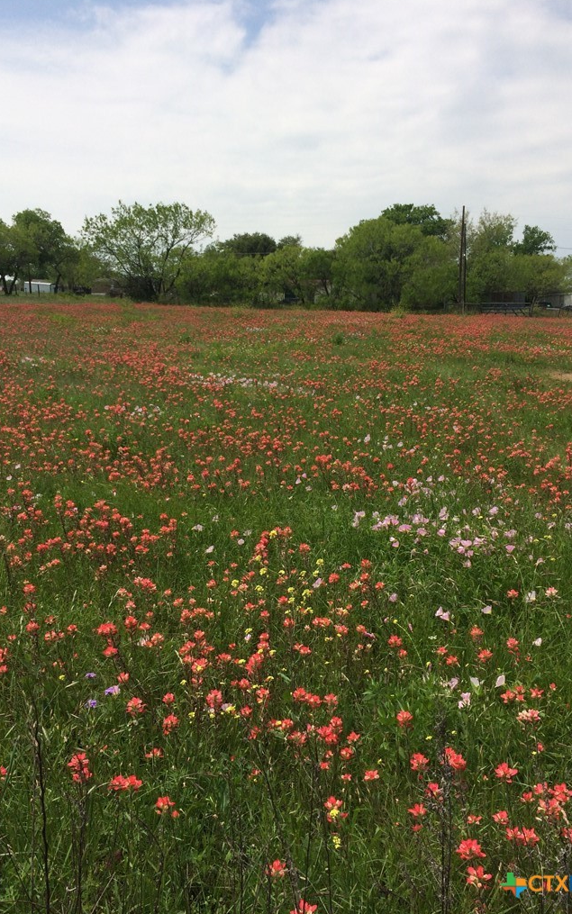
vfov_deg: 61.2
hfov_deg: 40.6
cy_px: 455
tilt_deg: -9.2
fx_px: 773
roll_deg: -0.3
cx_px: 284
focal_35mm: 31
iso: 40
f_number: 2.2
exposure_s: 1/4115
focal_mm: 4.15
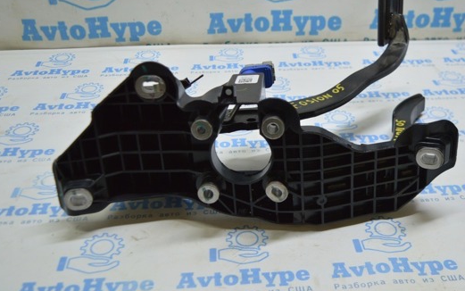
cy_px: 139
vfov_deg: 28.6
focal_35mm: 45
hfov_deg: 44.2
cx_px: 265
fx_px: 570
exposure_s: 1/60
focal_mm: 24
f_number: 4
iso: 400
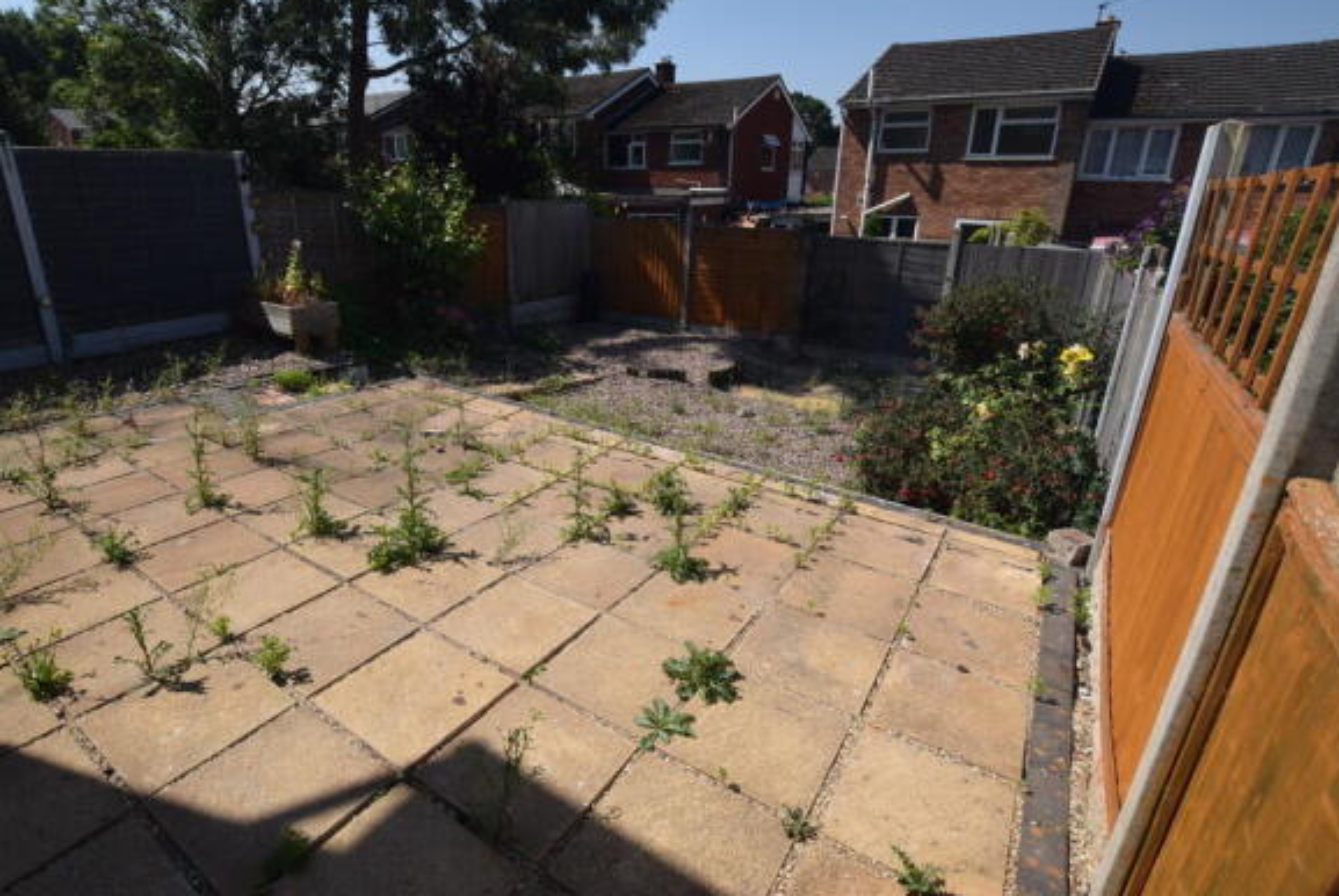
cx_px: 610
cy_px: 419
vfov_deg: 70.5
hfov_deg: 93.0
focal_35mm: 17
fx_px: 633
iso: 100
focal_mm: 10
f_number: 6.3
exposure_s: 1/160
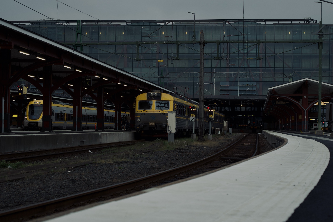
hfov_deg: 28.1
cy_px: 111
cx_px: 166
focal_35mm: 72
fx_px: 666
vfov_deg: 18.9
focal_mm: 48
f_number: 4
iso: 200
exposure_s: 1/400
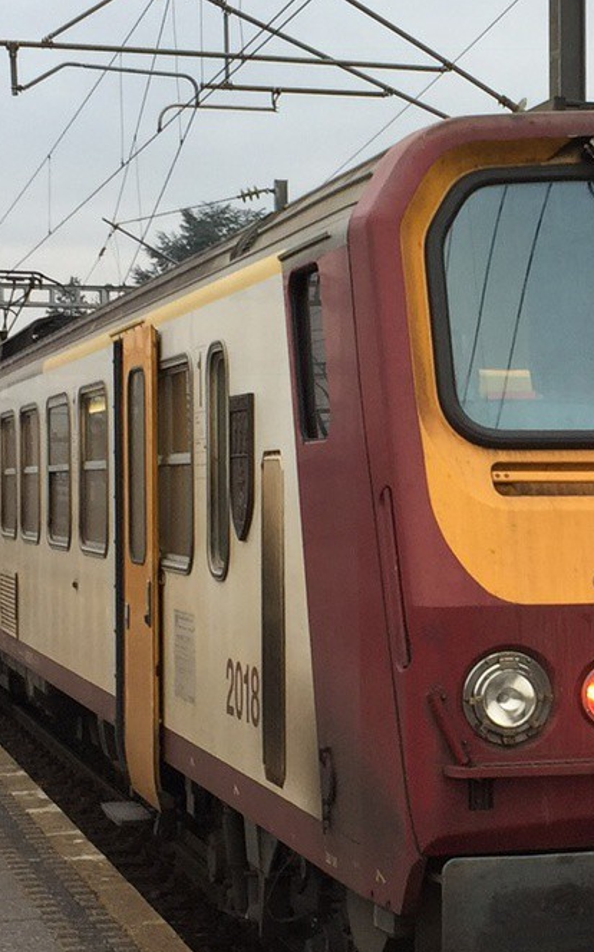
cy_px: 546
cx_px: 610
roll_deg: -0.1
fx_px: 2307
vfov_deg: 23.3
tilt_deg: -1.2
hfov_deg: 14.4
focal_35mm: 89
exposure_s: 1/50
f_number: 2.2
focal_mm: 4.15
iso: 32
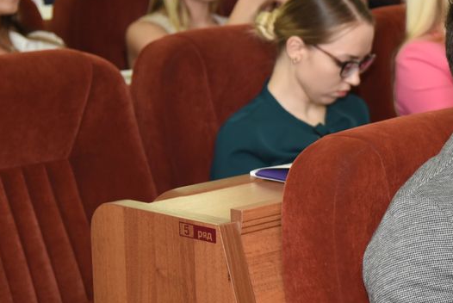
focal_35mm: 133
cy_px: 102
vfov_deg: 10.3
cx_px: 575
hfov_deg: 14.8
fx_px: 1675
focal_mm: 50
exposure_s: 1/200
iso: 1000
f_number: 4
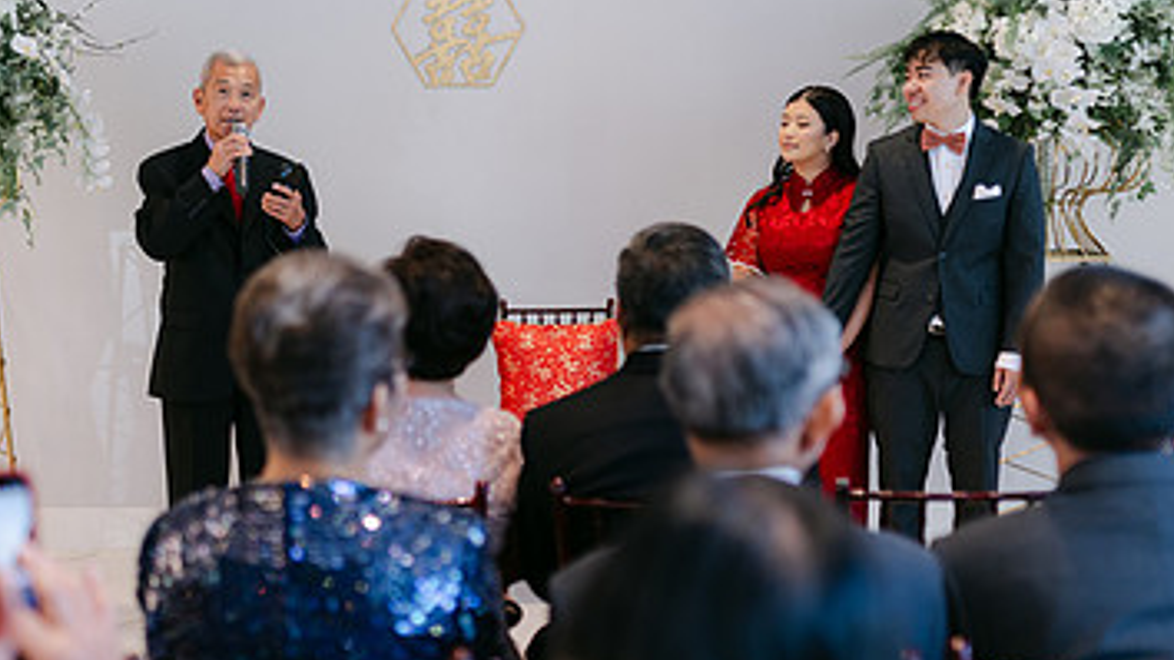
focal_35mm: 60
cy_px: 363
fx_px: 1868
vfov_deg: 20.0
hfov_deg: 34.7
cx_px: 448
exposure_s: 1/125
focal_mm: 35
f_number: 1.4
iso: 250
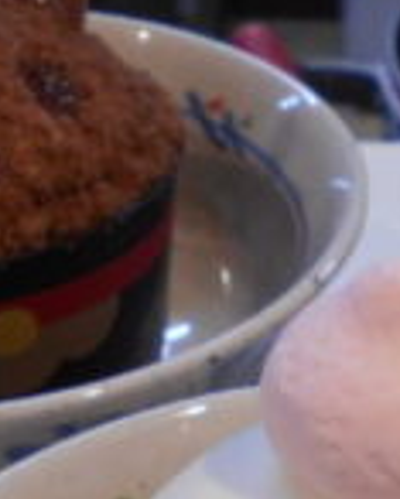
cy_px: 533
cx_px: 356
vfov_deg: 17.9
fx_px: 1537
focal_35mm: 104
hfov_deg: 14.7
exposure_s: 1/30
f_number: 3.2
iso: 100
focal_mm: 4.6
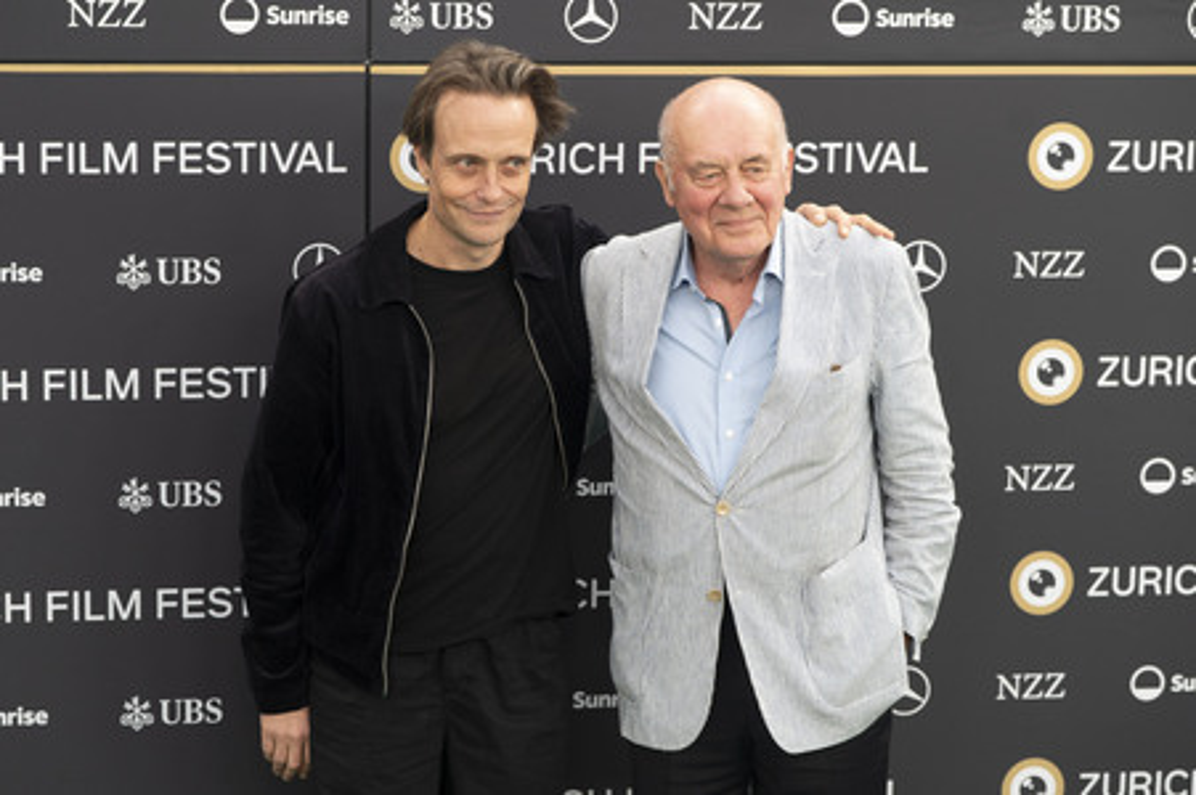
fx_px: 2846
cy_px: 372
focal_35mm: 86
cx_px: 560
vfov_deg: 15.9
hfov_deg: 23.7
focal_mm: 78
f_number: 4.5
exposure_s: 1/200
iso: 400
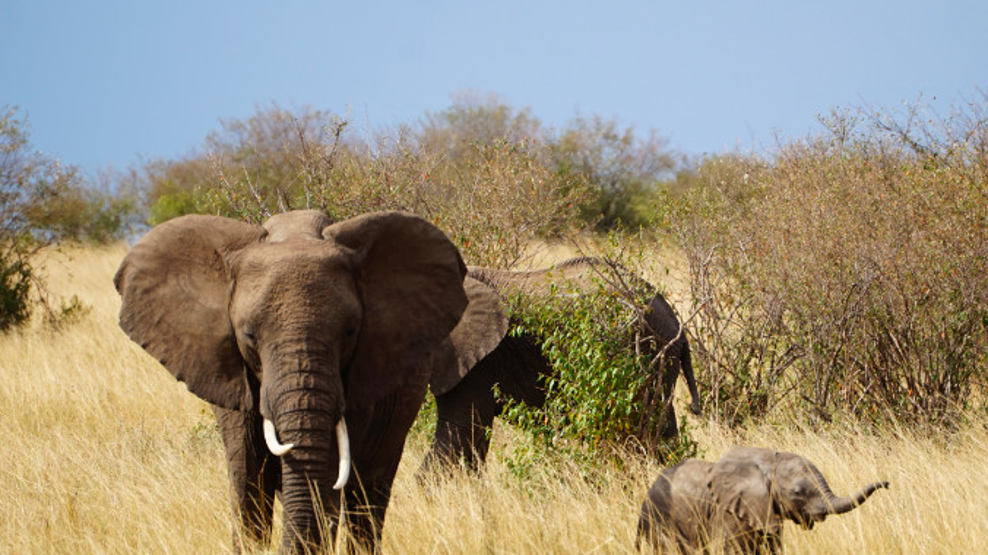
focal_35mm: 482
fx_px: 12615
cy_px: 353
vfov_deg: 2.5
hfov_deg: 4.5
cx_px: 555
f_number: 6.3
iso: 100
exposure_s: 1/500
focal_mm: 259
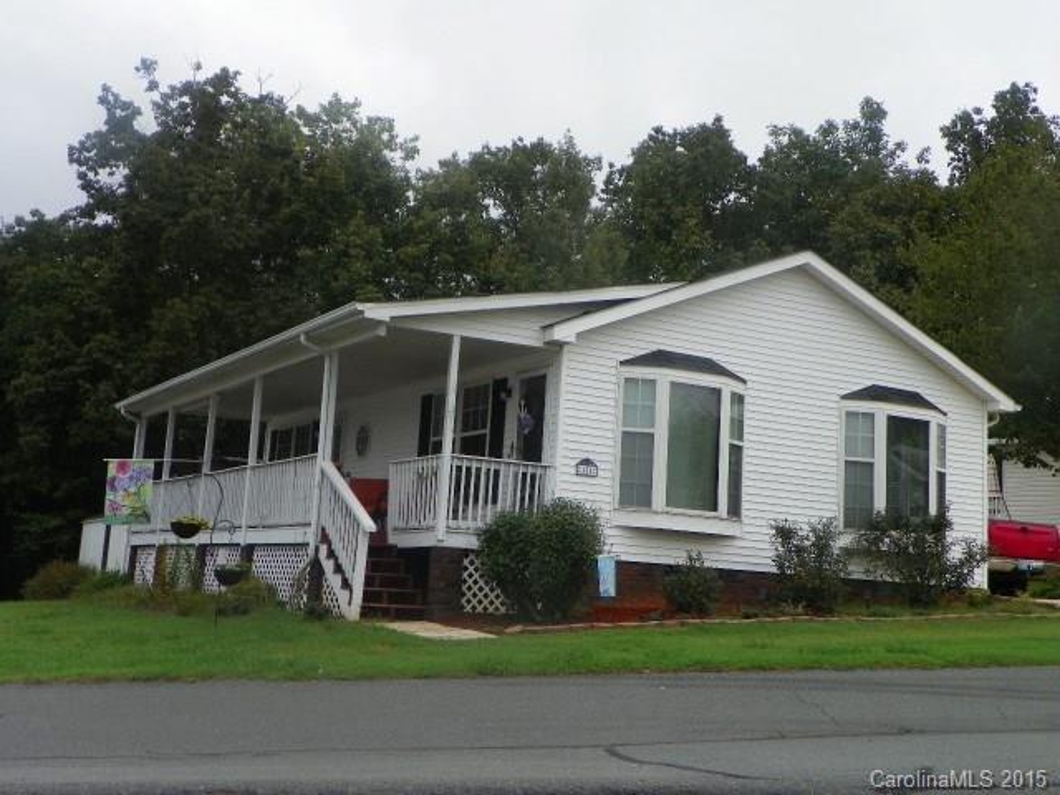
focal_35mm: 46
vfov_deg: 31.5
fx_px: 1409
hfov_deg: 41.2
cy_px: 398
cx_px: 530
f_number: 4
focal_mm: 8.2
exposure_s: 1/400
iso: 64
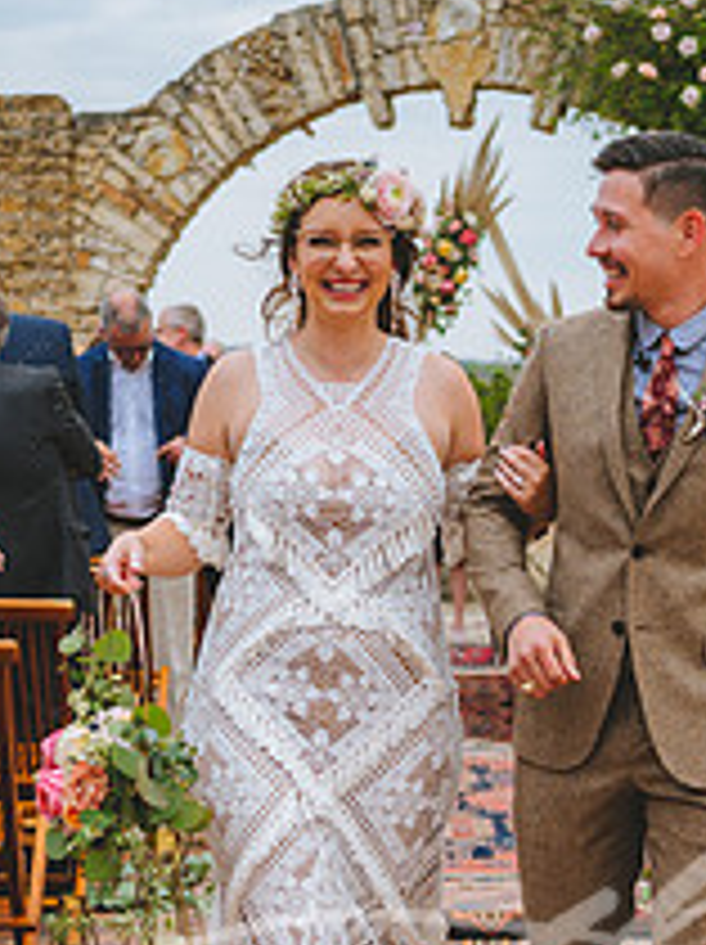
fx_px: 2752
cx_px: 531
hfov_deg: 14.6
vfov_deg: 19.4
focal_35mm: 101
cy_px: 580
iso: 320
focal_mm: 38
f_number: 2.8
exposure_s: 1/1000
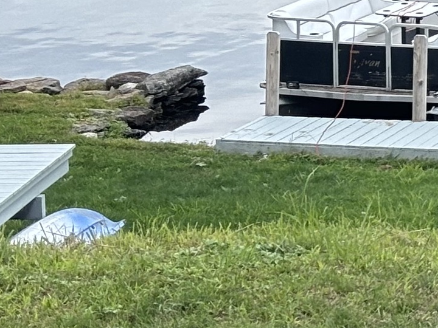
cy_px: -163
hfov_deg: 8.4
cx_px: 923
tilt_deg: -9.0
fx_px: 2809
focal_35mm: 222
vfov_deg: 6.6
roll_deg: +0.4
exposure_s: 1/1139
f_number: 1.6
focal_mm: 5.96
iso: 32
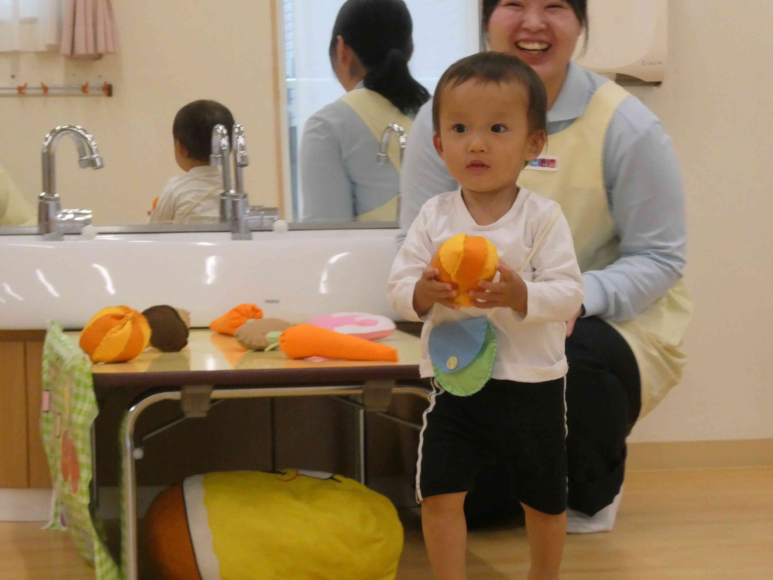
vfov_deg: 14.0
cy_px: 290
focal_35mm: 106
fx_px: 2367
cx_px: 386
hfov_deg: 18.5
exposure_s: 1/80
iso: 640
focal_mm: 19
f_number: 5.1
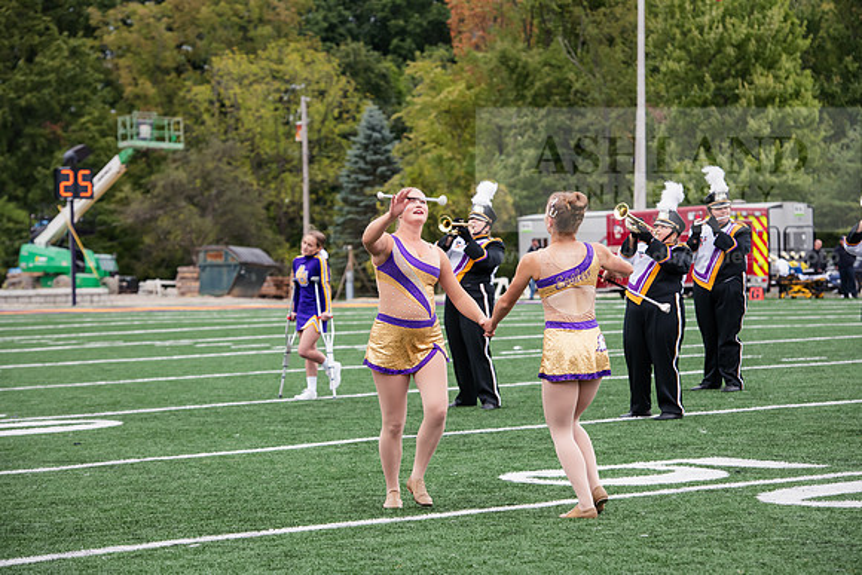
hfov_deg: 16.8
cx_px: 431
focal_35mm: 122
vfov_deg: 11.2
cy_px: 288
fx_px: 2922
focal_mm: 122
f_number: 5.6
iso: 640
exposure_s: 1/400
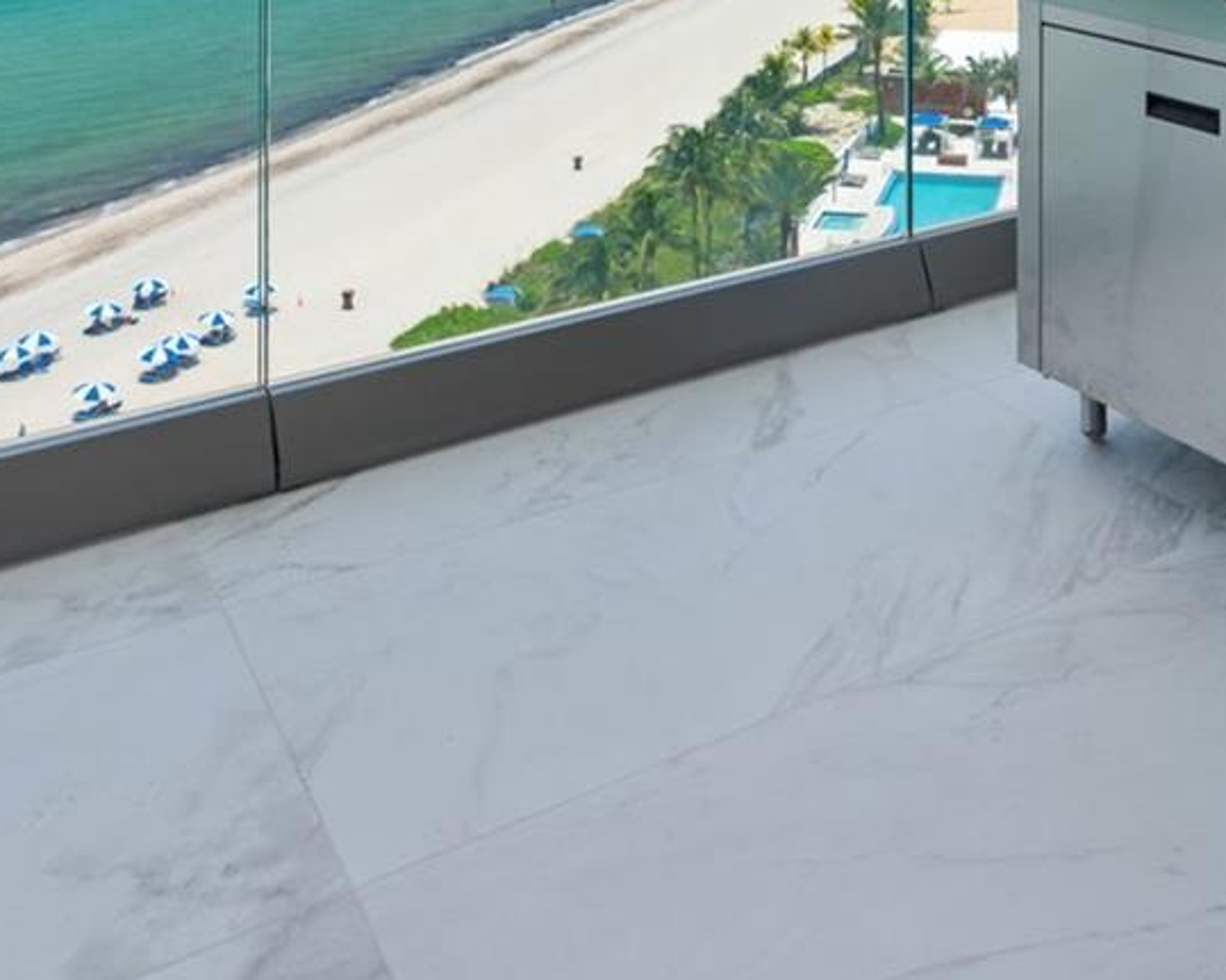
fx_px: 1415
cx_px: 914
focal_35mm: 39
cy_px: -116
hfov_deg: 45.3
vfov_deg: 33.1
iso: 125
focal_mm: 14
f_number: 7.1
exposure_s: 1/160
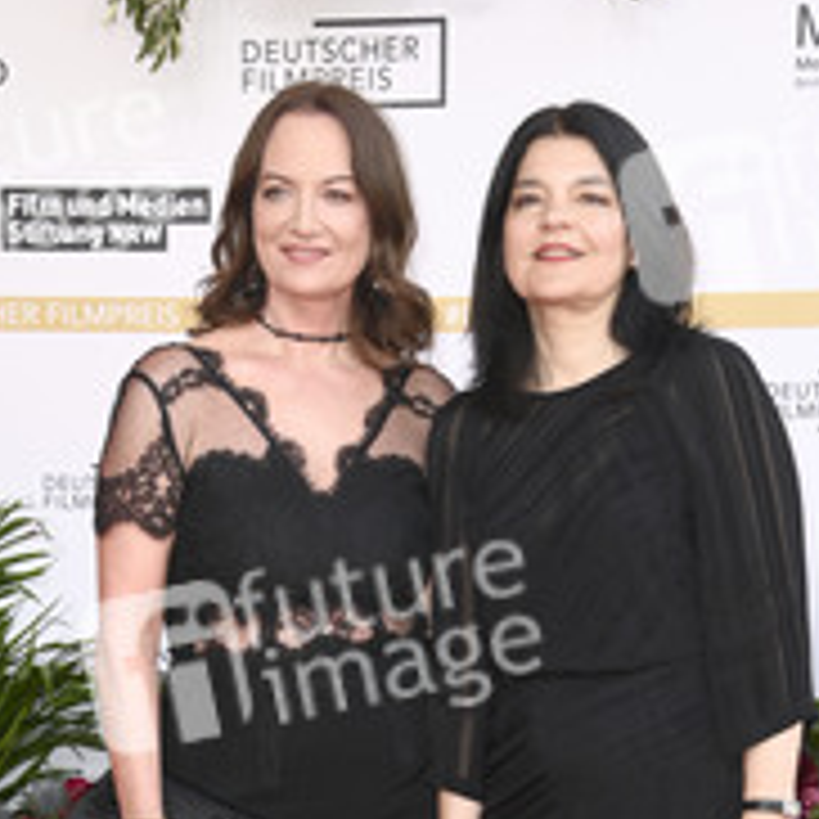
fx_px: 3239
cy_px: 873
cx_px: 441
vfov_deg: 14.1
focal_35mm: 121
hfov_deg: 14.4
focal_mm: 65
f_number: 6.3
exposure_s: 1/250
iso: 500
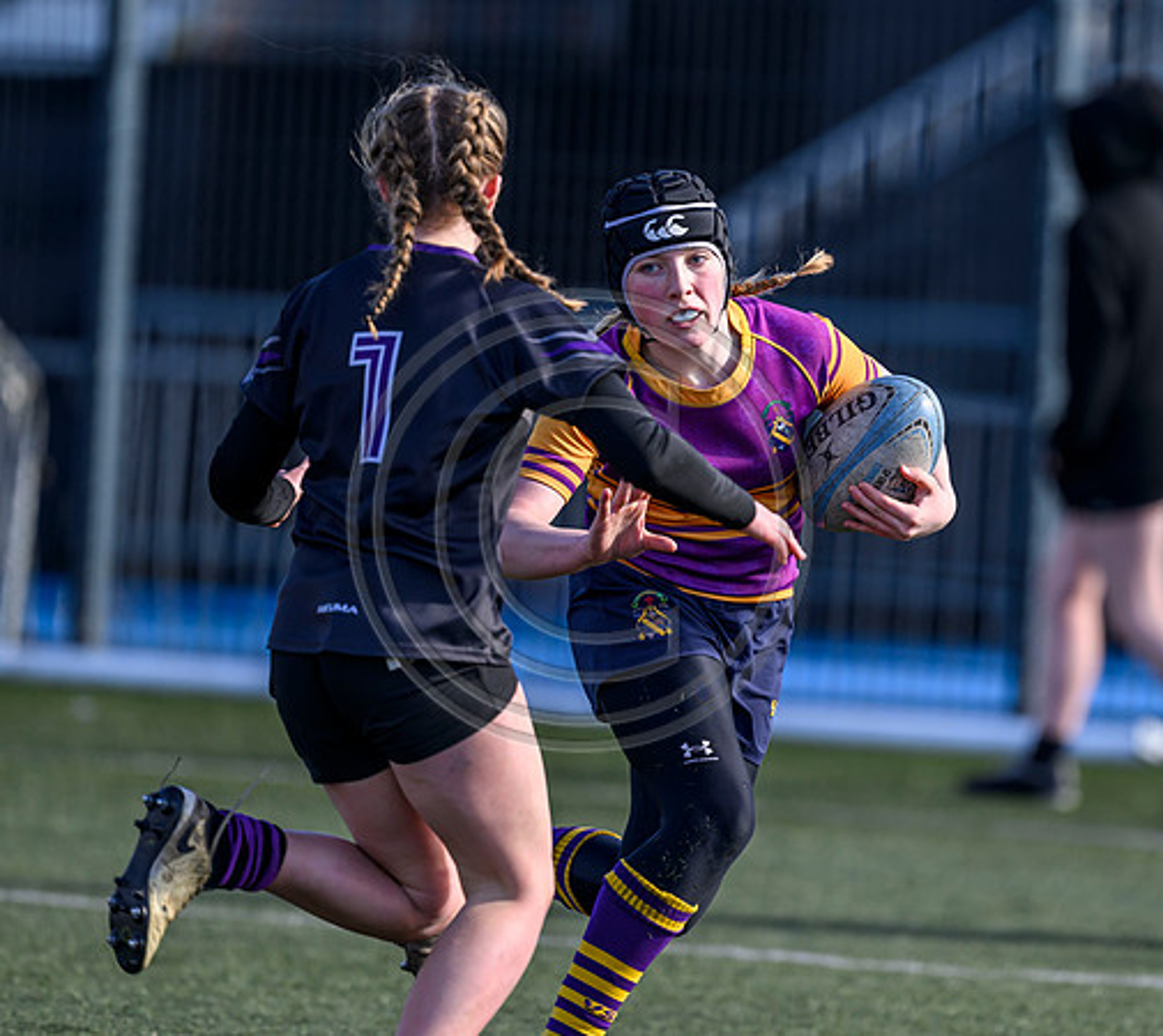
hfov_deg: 3.3
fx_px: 19976
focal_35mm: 555
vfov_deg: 3.0
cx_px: 682
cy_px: 465
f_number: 3.2
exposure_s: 1/1250
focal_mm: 400
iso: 200
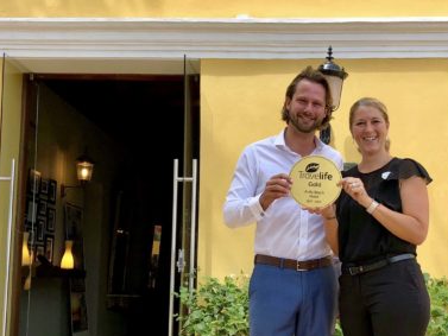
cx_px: 314
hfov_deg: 33.3
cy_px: 199
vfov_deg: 25.6
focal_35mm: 57
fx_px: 738
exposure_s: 1/685
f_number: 1.8
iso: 20
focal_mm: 4
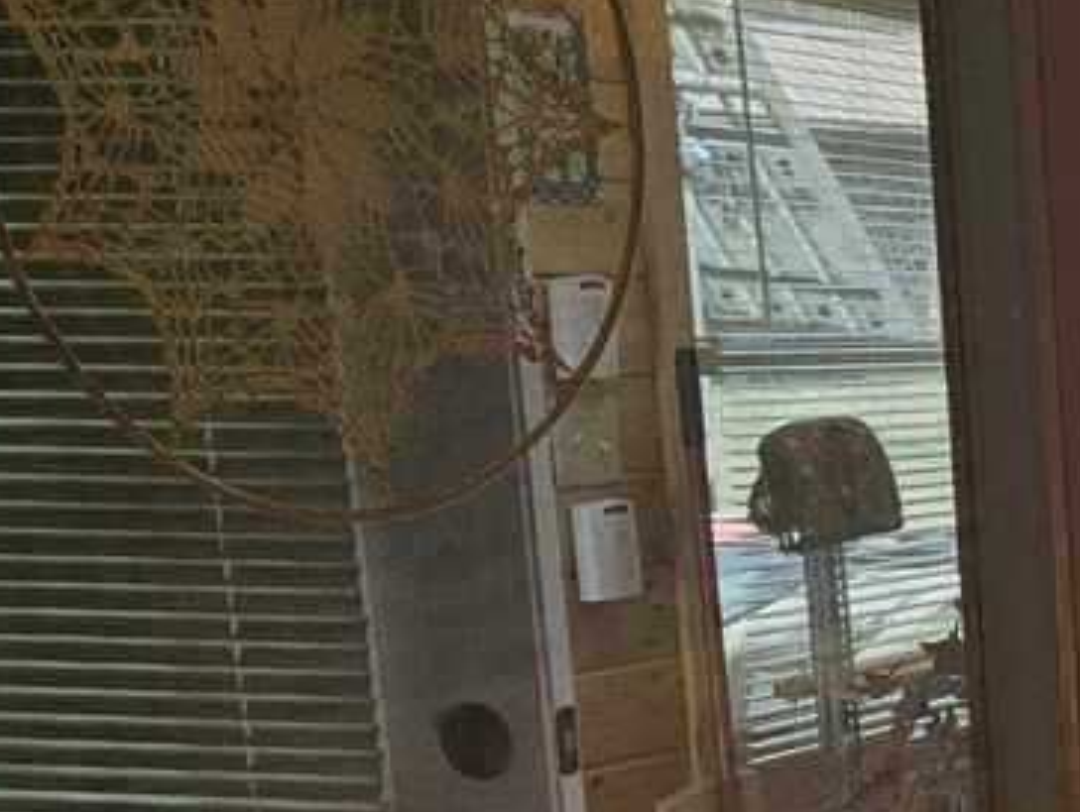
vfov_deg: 17.8
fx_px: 2530
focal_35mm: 81
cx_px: 1723
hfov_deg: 20.0
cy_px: 794
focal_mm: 5.4
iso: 50
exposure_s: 1/207
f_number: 1.8
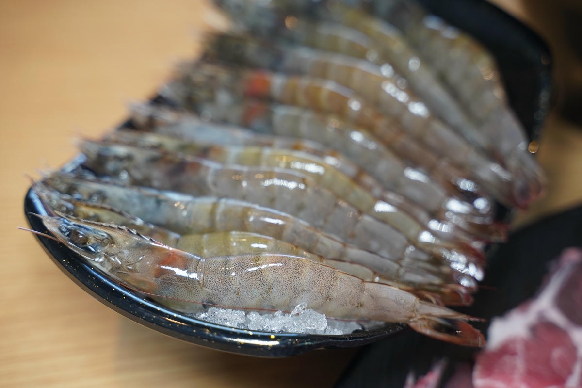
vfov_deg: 18.2
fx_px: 1212
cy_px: 194
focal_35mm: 75
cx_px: 291
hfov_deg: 27.0
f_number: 4
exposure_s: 1/80
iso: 640
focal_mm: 75
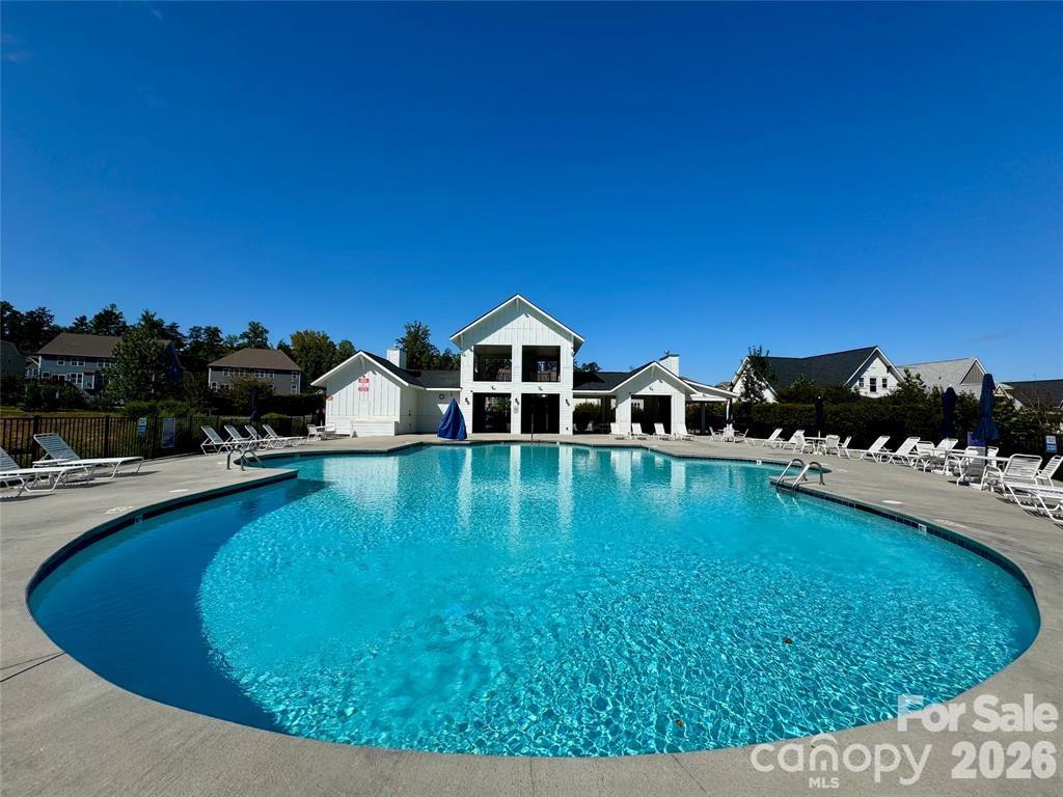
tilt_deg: +2.1
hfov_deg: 102.1
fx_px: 430
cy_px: 398
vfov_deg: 85.7
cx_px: 532
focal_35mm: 14
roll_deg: -0.8
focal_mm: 2.22
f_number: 2.2
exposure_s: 1/3546
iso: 50
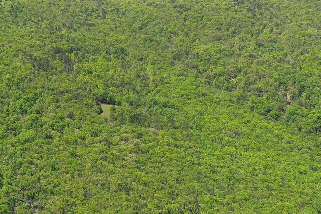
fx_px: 731
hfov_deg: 23.7
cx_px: 1
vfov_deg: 16.6
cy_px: 146
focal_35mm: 82
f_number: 2.8
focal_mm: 10.57
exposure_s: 1/743
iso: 100
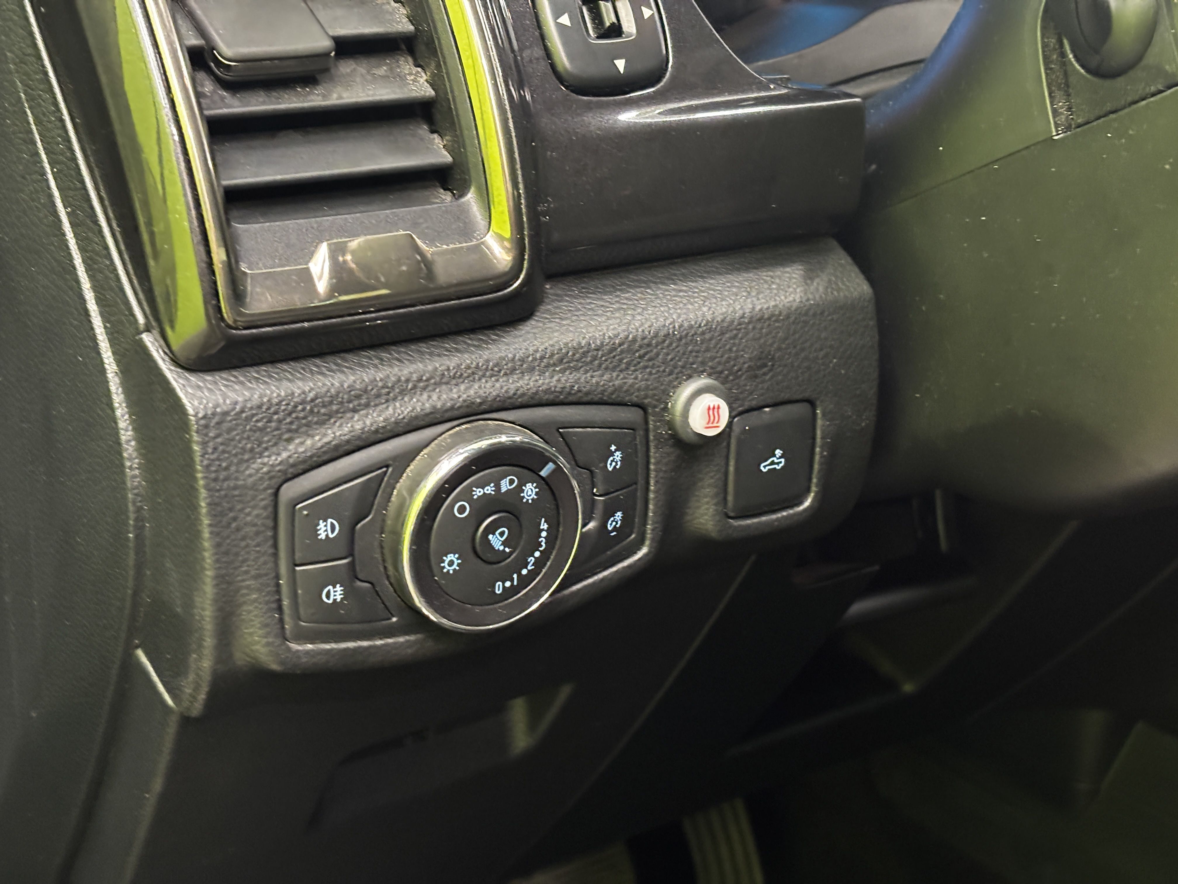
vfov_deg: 28.0
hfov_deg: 36.8
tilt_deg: -21.3
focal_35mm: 52
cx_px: 589
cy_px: 442
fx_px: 1770
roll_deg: -0.3
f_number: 1.6
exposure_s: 1/20
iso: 400
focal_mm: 5.96
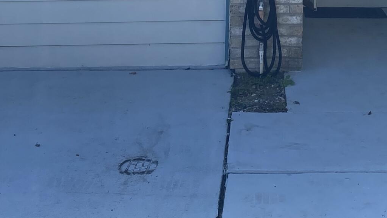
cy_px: -156
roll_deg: -0.8
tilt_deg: +2.8
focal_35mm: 83
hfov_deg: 25.2
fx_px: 852
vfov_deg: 13.3
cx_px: 307
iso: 32
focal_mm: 4.25
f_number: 1.8
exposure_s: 1/1585
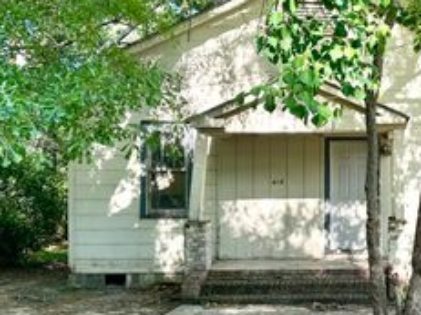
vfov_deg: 28.0
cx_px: 397
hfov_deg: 34.3
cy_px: 179
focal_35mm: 52
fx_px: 632
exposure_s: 1/521
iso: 80
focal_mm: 6.86
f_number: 1.78
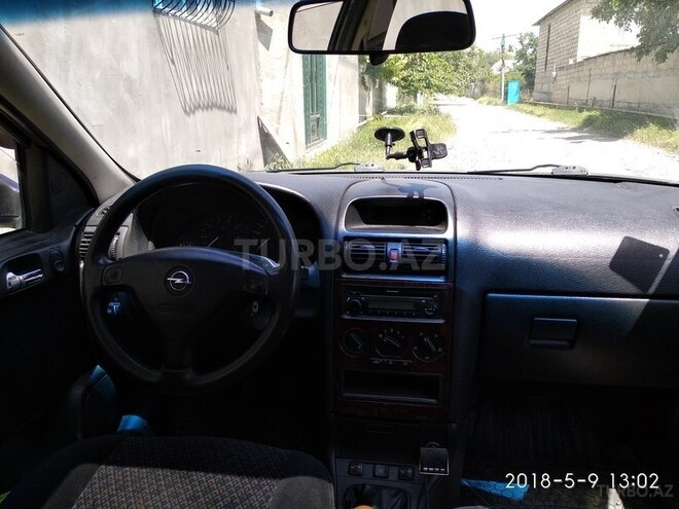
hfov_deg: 67.3
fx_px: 510
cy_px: 254
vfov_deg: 53.1
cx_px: 340
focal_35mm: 26
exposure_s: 1/196
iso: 100
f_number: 2.2
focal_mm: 3.81
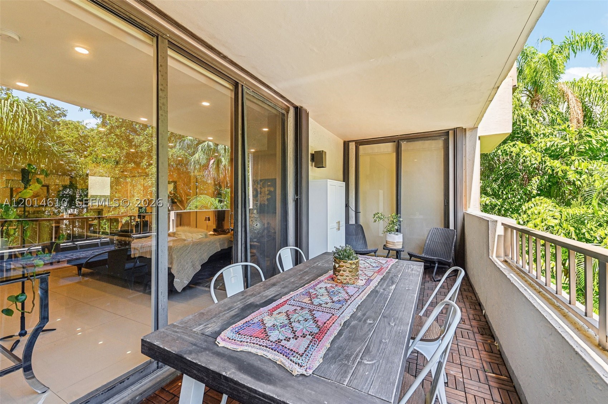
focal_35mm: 15
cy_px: 202
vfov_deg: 77.2
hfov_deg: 100.4
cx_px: 304
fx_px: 253
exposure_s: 1/30
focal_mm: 15
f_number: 7.1
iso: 100
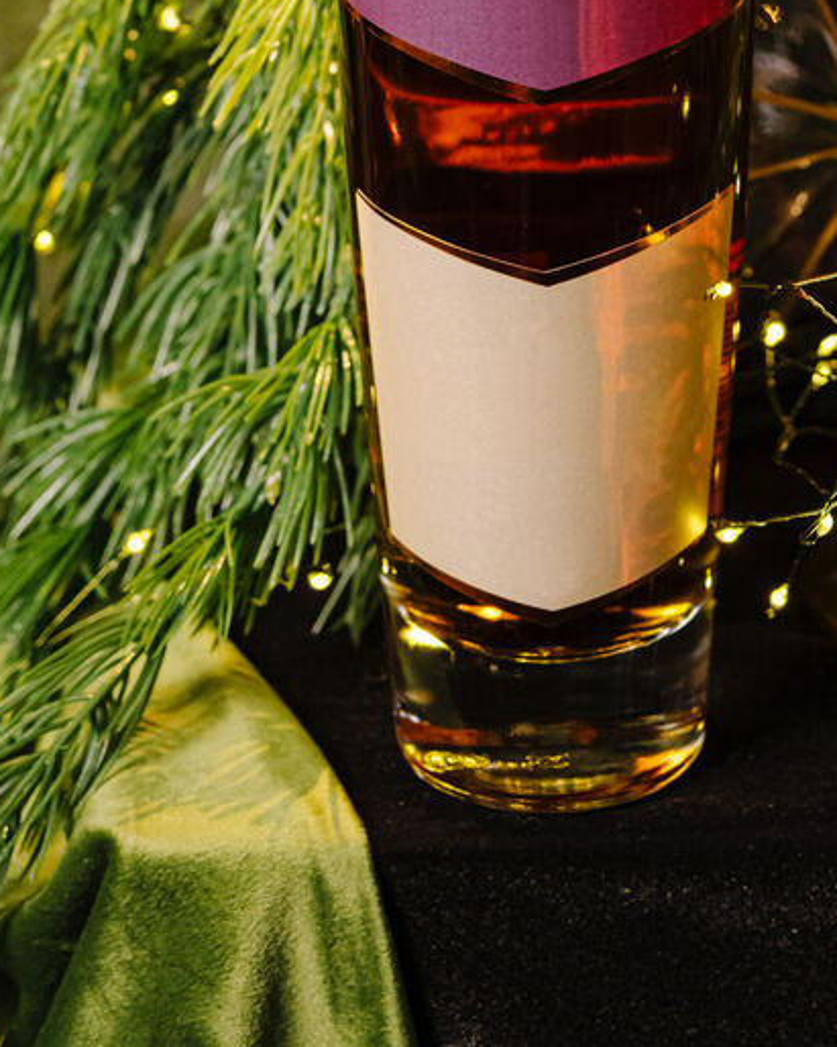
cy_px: -308
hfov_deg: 11.2
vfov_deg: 13.6
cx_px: 796
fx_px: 4243
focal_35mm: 137
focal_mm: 50
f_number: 4.5
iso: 800
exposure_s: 1/160
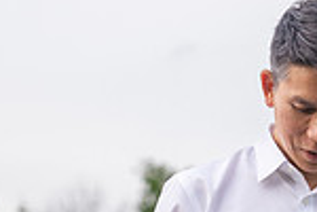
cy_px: 387
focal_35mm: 270
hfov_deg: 7.6
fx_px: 2377
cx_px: 296
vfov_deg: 5.0
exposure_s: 1/500
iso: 320
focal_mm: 70
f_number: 4
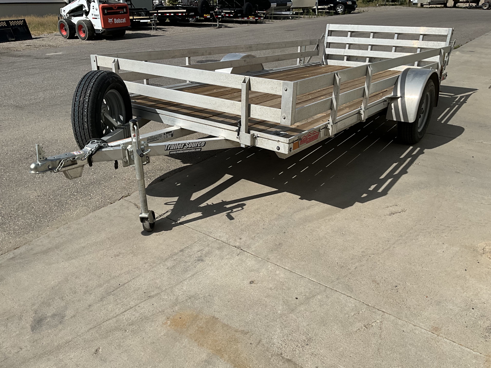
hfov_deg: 61.7
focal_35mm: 29
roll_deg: +0.2
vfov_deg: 48.2
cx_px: 246
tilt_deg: -26.7
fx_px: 411
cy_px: 184
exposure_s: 1/3322
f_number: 1.8
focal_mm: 3
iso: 25
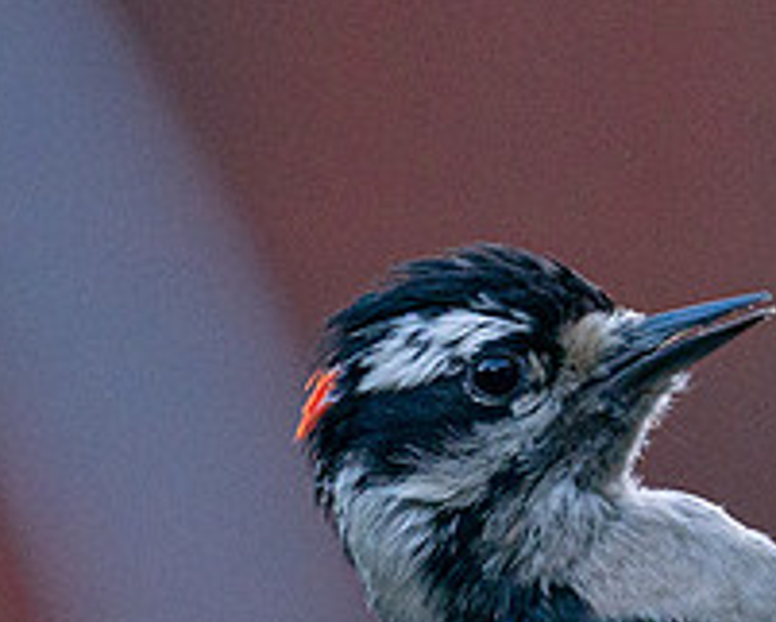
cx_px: 816
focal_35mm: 1705
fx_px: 39177
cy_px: 754
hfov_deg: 1.1
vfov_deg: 0.9
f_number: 8
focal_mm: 358
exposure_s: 1/320
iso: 1600
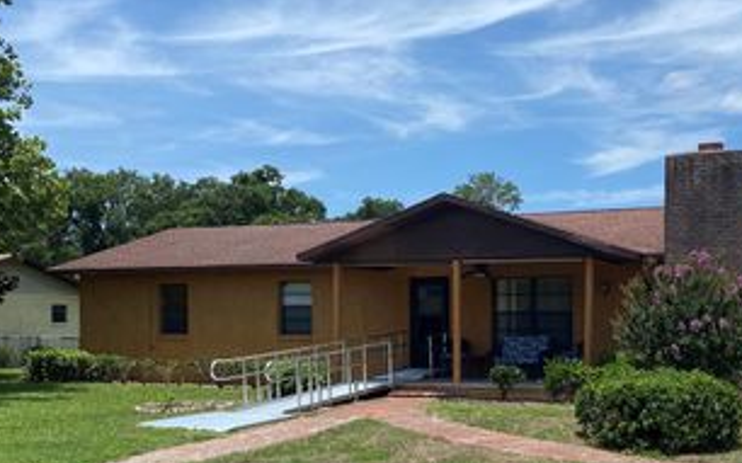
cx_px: 529
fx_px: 910
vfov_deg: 28.2
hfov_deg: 43.4
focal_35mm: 45
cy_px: 333
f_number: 1.8
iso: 32
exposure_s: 1/3300
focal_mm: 4.25
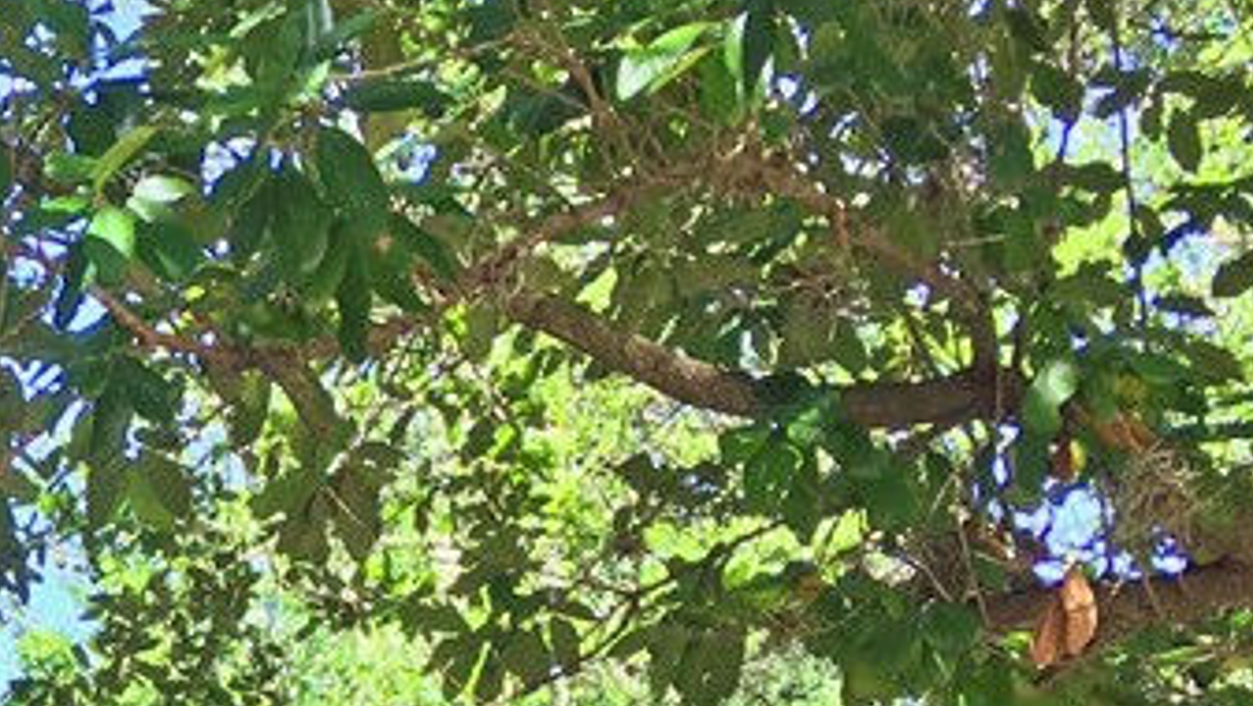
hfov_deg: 20.3
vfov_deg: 11.7
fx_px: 3191
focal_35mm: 96
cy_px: 1256
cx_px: -372
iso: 25
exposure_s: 1/120
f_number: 2.2
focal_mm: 4.15
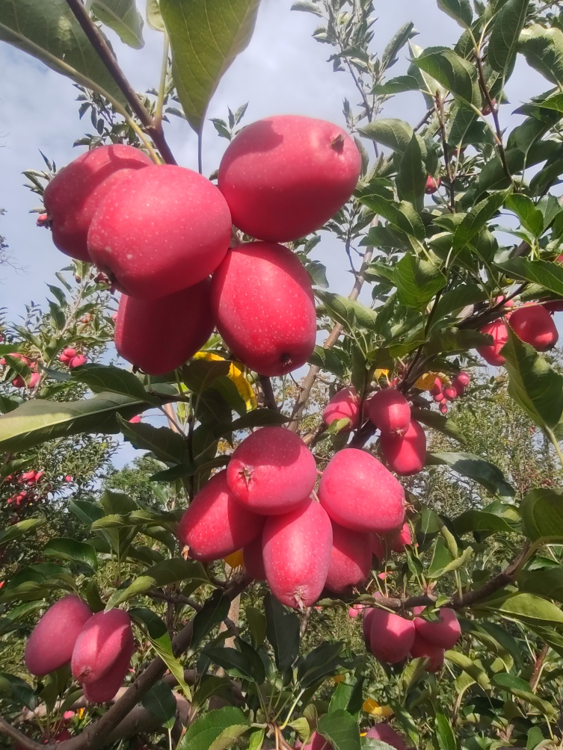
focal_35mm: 17
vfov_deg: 91.0
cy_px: 366
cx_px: 287
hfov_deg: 74.7
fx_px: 369
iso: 100
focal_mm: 1.68
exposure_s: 1/982
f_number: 2.2
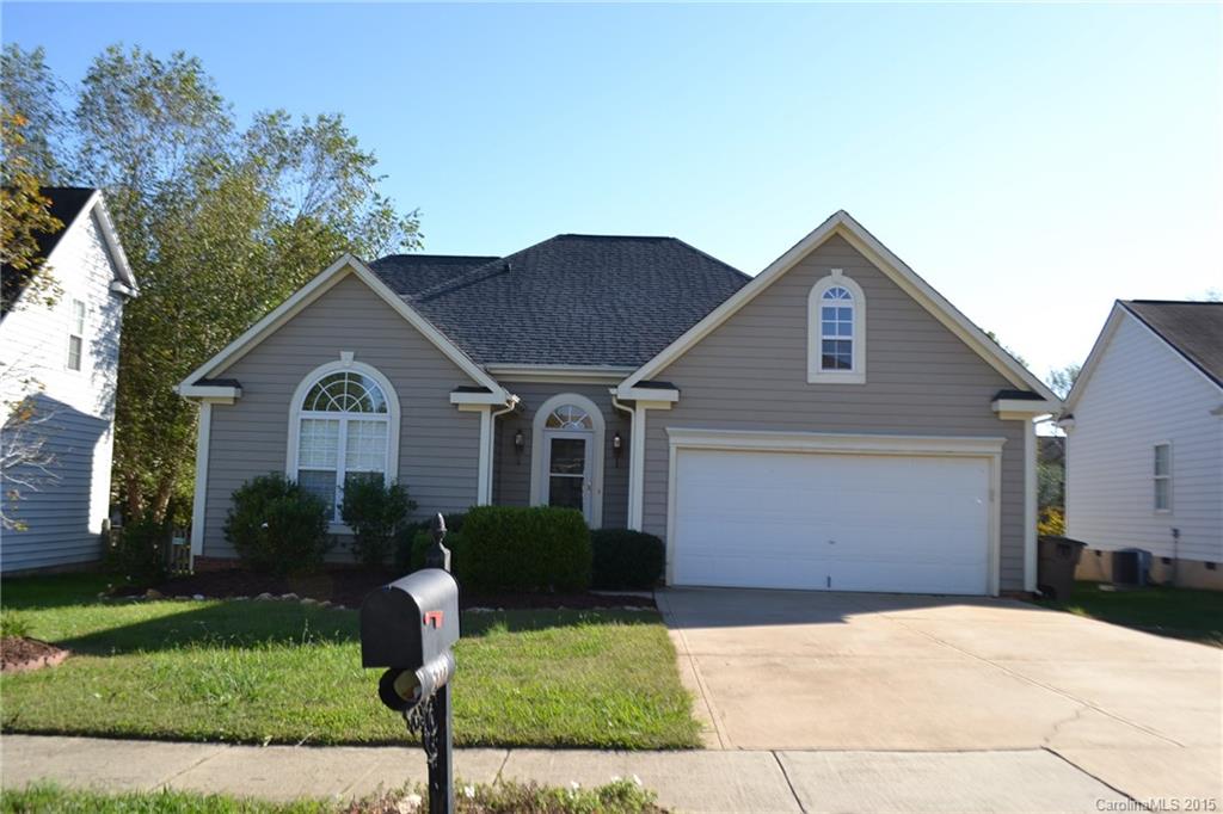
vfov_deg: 43.6
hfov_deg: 61.9
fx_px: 1019
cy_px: 407
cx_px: 612
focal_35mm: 30
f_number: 7.1
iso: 100
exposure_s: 1/200
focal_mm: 20
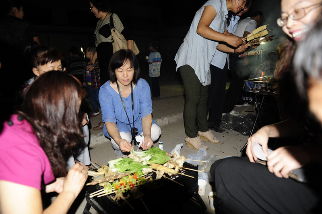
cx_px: 161
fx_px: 214
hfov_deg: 73.8
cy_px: 107
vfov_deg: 53.1
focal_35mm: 24
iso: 200
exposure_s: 1/60
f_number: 3.5
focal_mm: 24
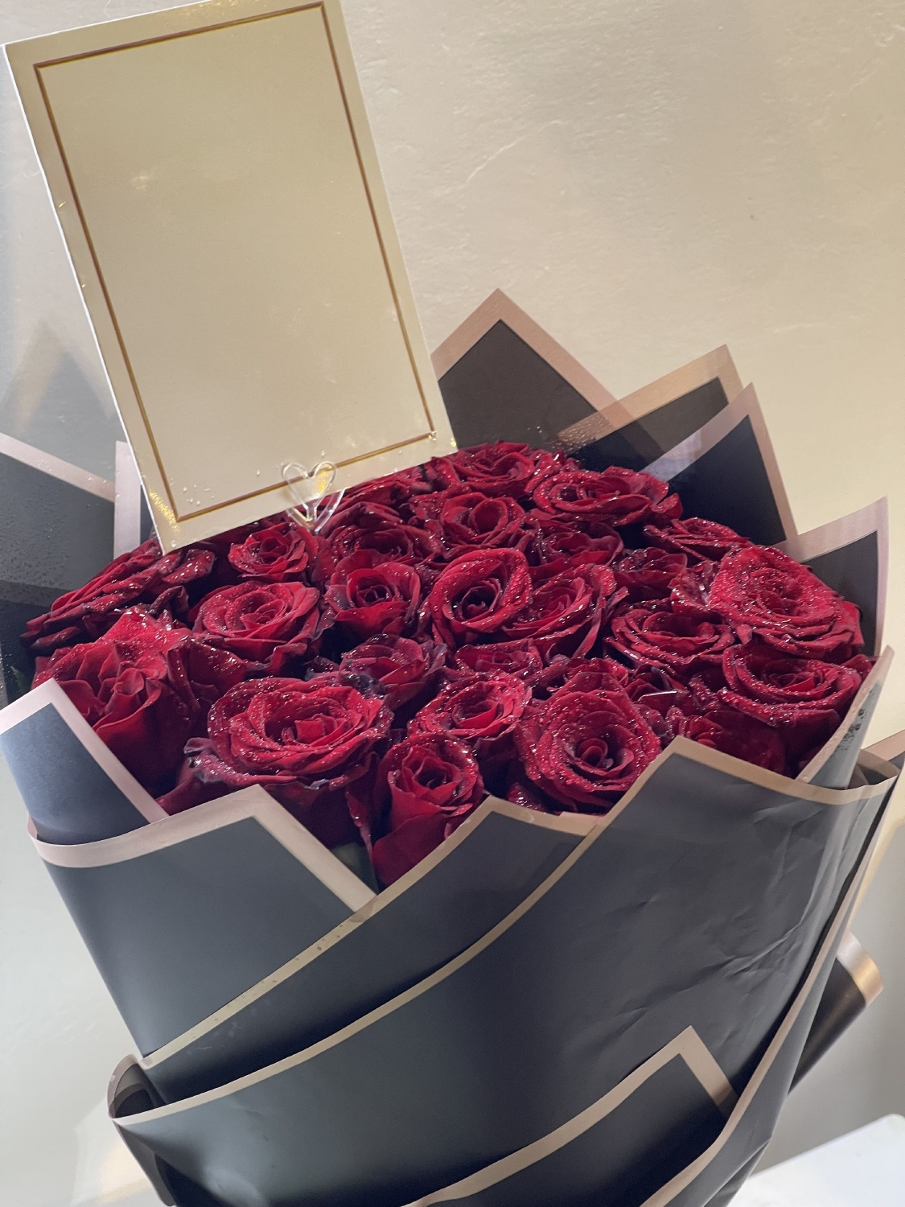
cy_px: 604
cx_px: 452
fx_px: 2231
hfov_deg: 22.9
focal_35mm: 64
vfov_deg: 30.3
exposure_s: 1/50
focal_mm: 7.5
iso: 100
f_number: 2.2
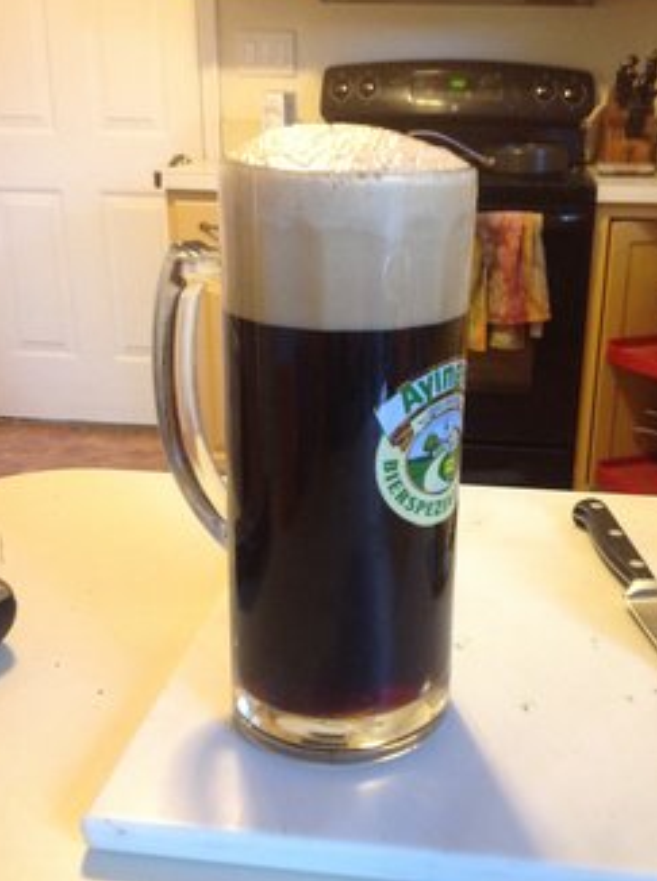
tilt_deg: -21.6
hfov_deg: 33.4
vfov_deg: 43.9
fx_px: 1092
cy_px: 473
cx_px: 388
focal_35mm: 43
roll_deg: -0.6
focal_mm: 4.28
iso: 250
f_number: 2.4
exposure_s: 1/15
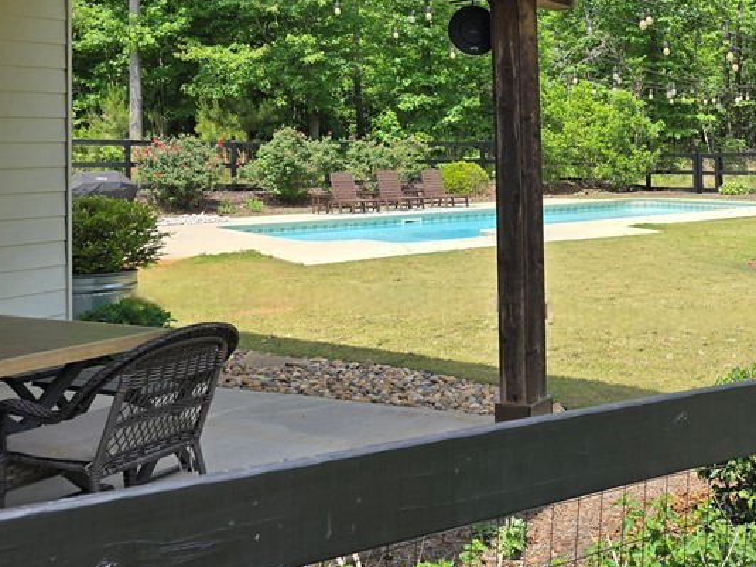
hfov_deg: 40.0
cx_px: 668
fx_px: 961
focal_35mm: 44
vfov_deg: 32.1
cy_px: 123
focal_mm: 6.3
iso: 12
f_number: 1.7
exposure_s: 1/588
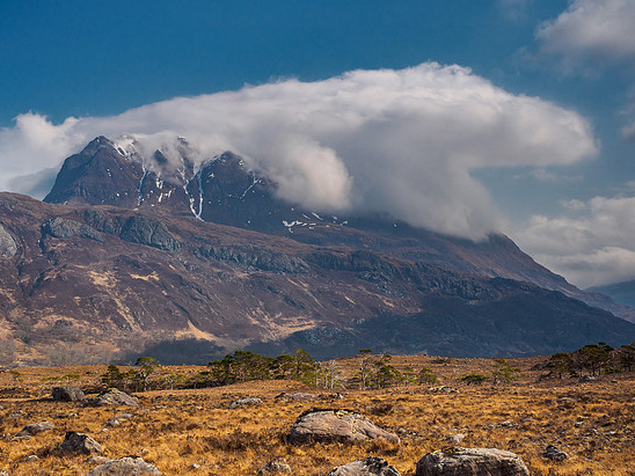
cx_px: 302
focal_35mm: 55
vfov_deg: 26.6
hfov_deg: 34.9
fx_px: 1009
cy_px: 228
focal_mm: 26
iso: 200
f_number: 7.1
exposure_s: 1/200
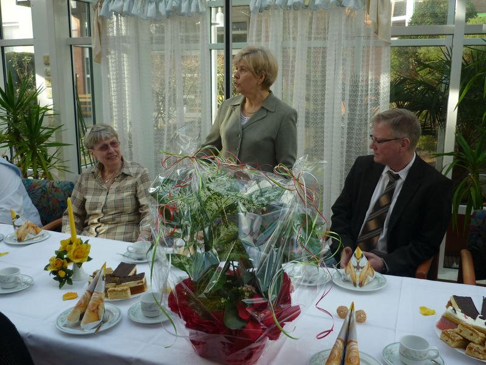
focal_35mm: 33
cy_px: 182
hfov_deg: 55.4
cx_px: 243
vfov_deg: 42.9
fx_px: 463
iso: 80
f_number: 2.8
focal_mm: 5.5
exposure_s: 1/160
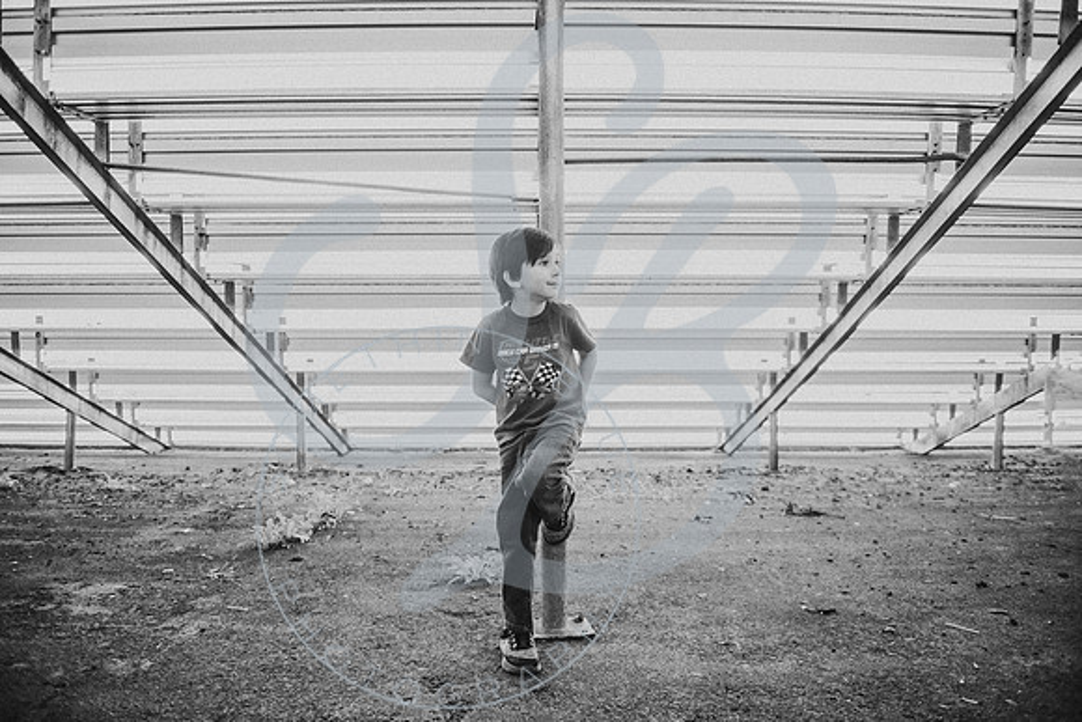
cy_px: 361
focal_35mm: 24
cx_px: 541
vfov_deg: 52.8
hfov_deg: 73.2
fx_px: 728
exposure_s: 1/200
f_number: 2.8
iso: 200
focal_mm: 24
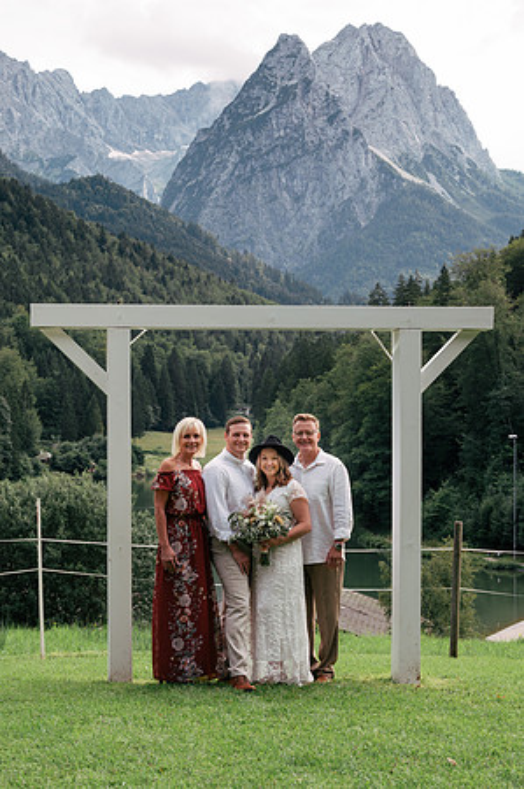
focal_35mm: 70
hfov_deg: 19.4
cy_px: 394
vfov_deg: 28.9
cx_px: 262
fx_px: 1532
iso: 500
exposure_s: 1/250
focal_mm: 70
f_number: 10
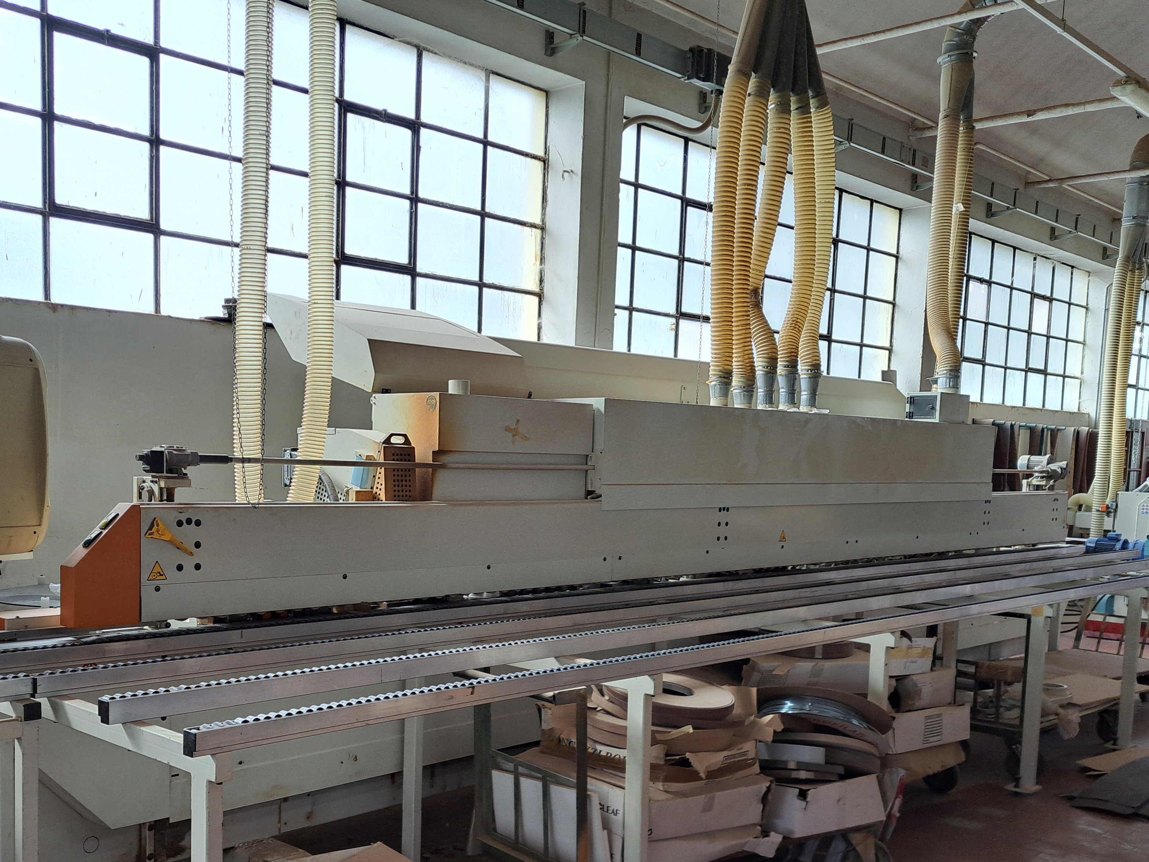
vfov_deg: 39.1
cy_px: 595
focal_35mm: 36
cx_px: 458
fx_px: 1195
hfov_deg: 51.0
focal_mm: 5.23
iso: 50
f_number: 1.8
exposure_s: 1/112
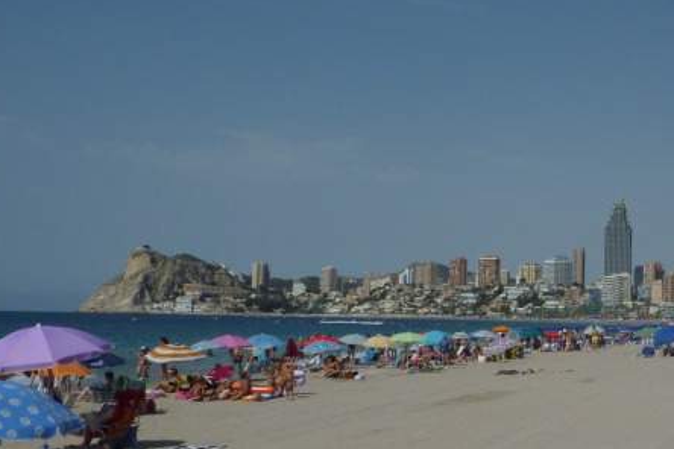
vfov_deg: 22.6
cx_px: 638
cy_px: 211
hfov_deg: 31.4
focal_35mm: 60
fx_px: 1123
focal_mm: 4.4
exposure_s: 1/800
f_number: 6.3
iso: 80
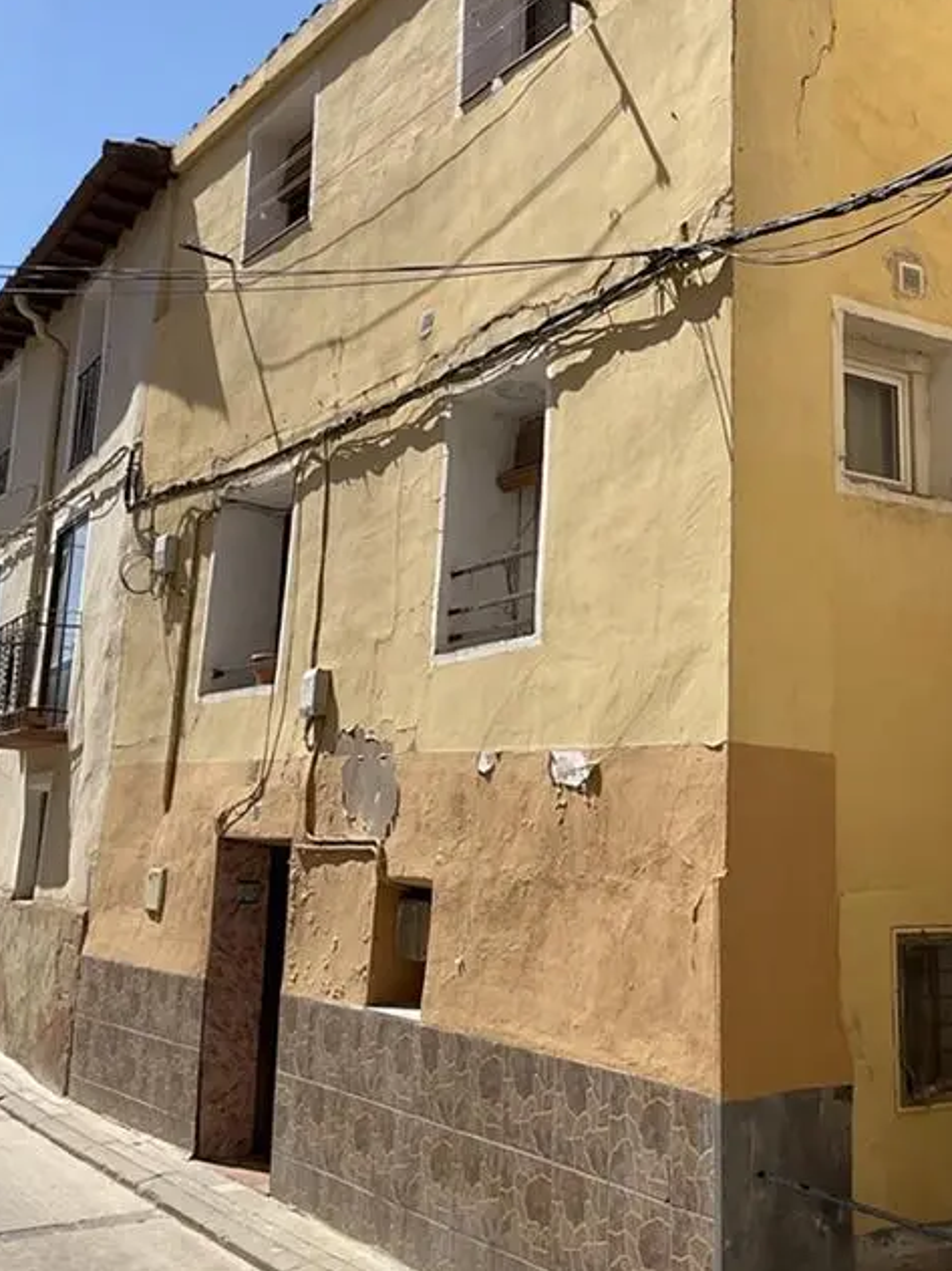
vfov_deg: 43.6
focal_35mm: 43
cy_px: 485
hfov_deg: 33.4
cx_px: 614
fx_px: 1577
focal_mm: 3
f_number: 1.8
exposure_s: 1/2801
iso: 25
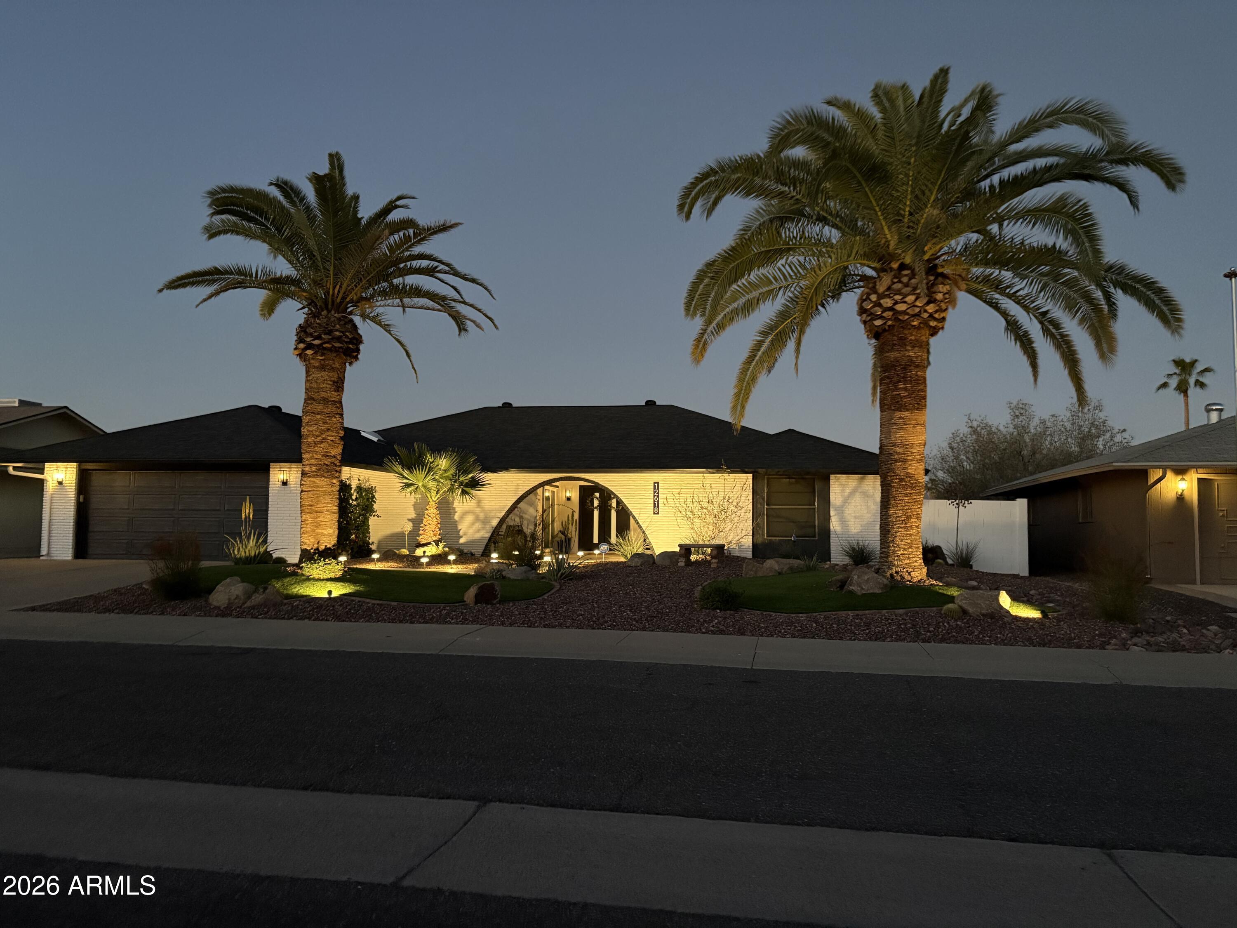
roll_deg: -0.5
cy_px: 464
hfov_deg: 67.3
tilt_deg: +5.2
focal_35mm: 26
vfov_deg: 53.1
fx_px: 929
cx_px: 618
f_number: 1.6
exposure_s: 1/30
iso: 1000
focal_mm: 5.96
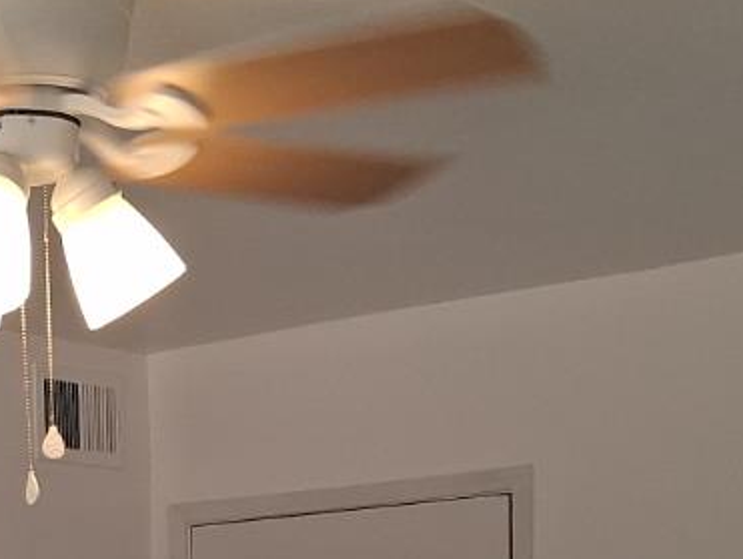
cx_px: 0
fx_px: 2256
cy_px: 913
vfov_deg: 13.1
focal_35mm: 105
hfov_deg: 18.2
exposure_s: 1/100
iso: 25
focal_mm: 3.98
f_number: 1.8
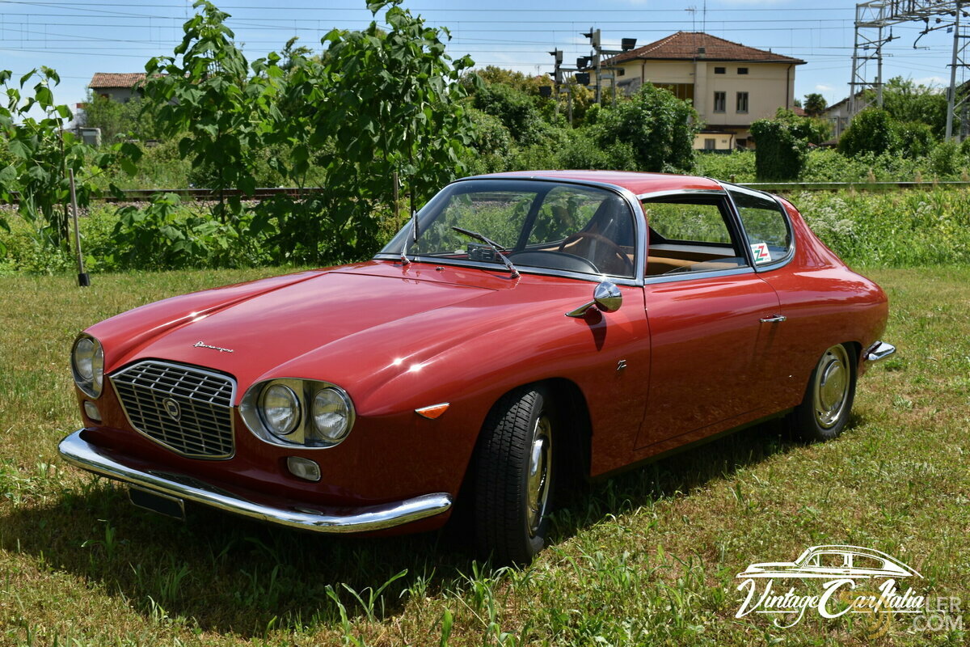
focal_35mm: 44
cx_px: 485
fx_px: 1172
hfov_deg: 45.0
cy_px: 324
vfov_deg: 30.8
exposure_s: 1/320
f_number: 9
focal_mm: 29
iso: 100
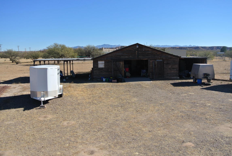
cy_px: 78
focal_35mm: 36
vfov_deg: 37.0
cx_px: 116
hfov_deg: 53.1
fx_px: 232
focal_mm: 13.6
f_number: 5
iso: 100
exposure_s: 1/800
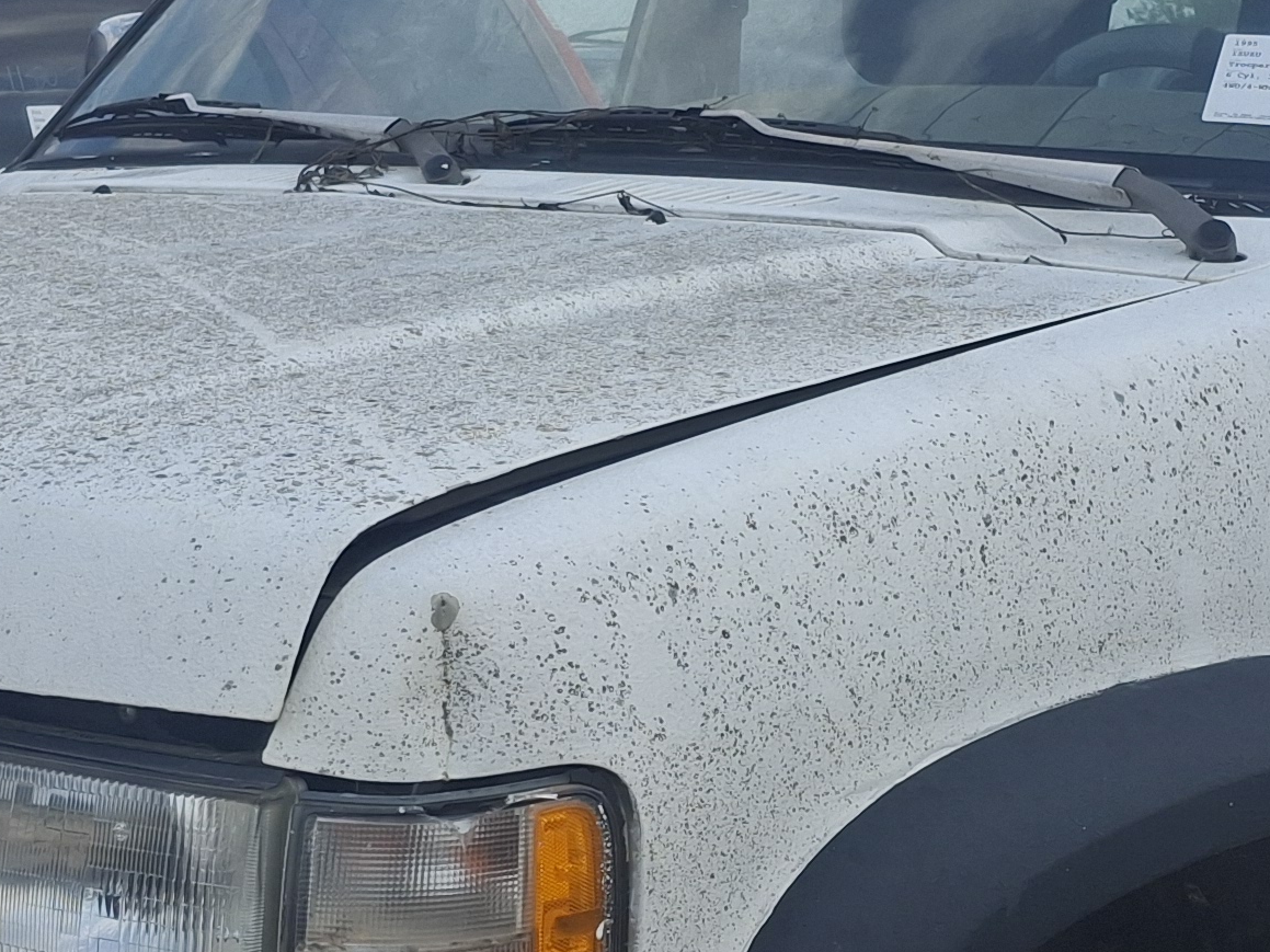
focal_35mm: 88
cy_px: 565
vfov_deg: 16.8
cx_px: 800
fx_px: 3228
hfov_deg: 22.2
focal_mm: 4.69
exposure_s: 1/1603
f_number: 1.8
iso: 32
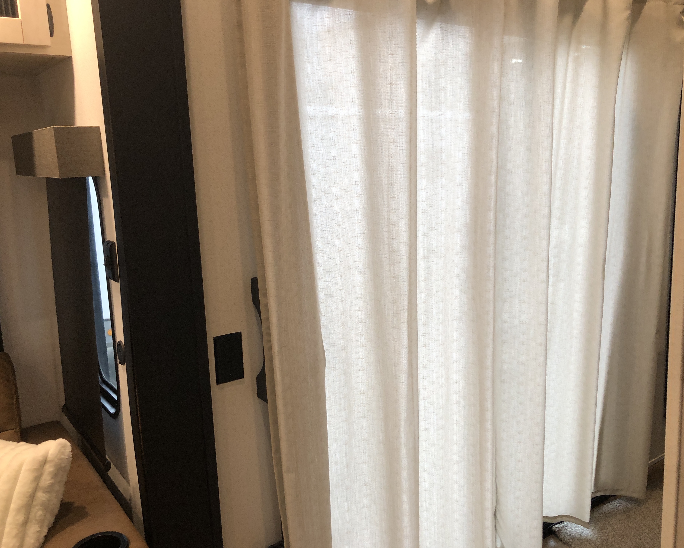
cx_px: 361
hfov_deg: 58.7
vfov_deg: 48.5
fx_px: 607
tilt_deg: -10.0
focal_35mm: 30
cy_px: 271
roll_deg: +1.4
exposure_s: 1/24
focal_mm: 3.99
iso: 40
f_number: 1.8
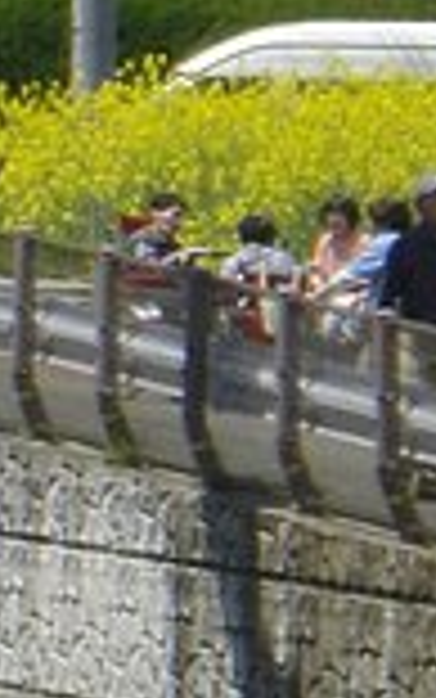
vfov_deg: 2.2
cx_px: -1560
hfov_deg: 1.4
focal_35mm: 934
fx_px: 17741
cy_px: 203
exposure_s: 1/250
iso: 50
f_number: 5.9
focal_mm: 22.1
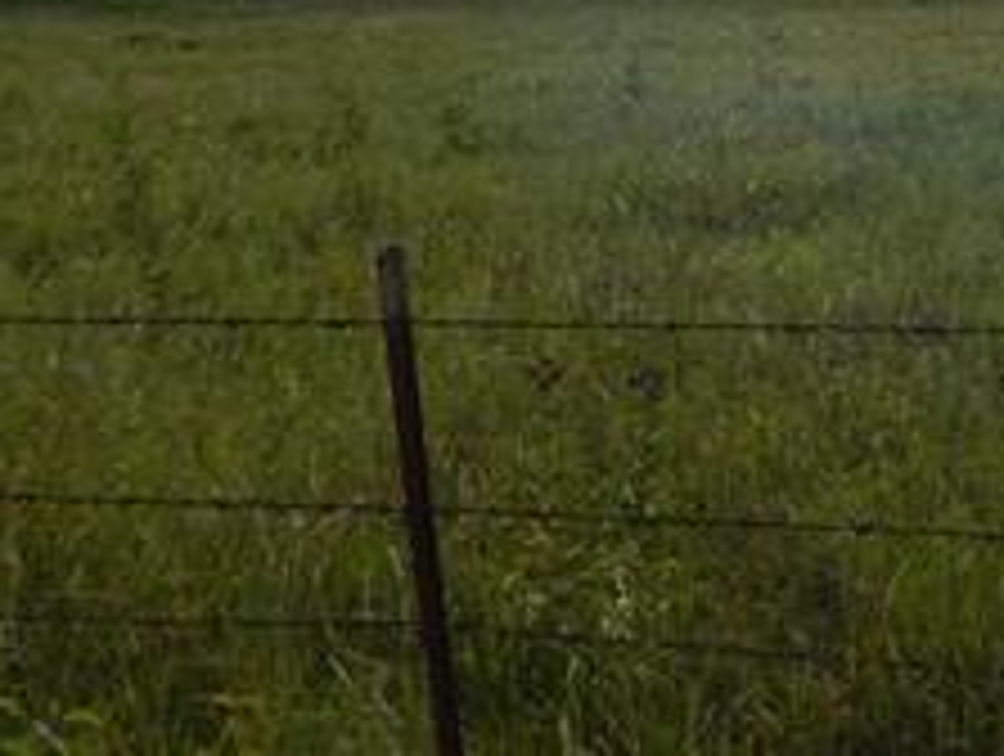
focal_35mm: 63
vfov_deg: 22.1
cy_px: -72
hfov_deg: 28.5
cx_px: 1036
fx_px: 1830
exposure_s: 1/1000
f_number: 6
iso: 125
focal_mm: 4
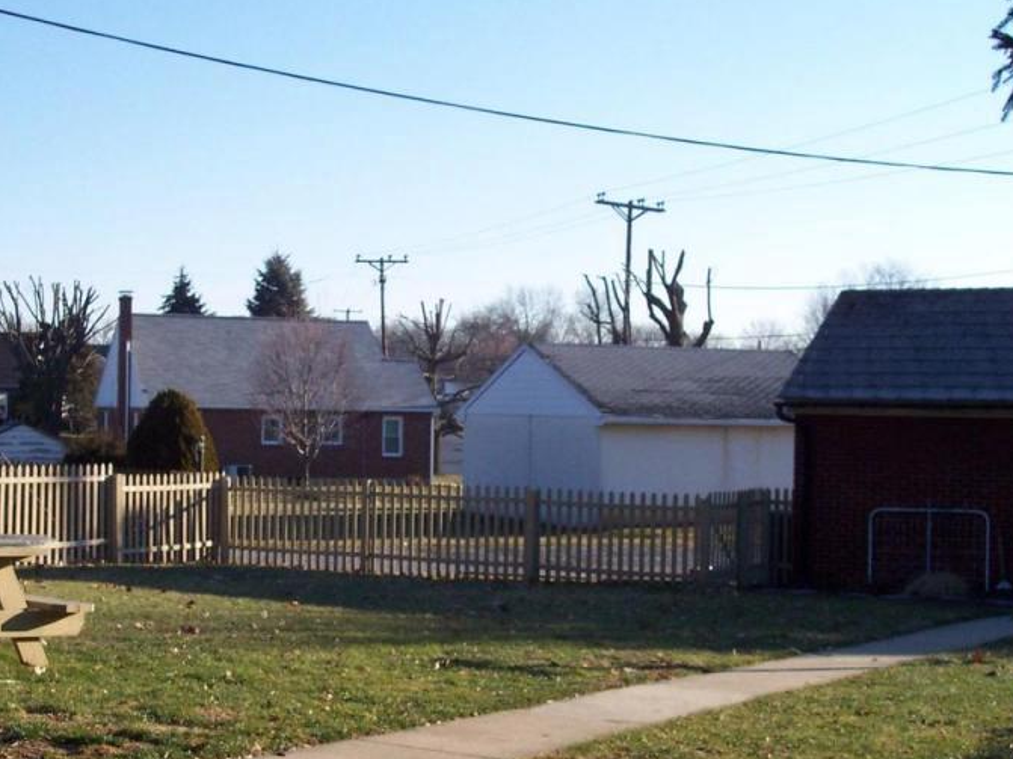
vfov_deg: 25.2
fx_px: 1697
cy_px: 377
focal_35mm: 58
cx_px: 382
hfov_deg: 33.1
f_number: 4.8
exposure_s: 1/500
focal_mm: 8
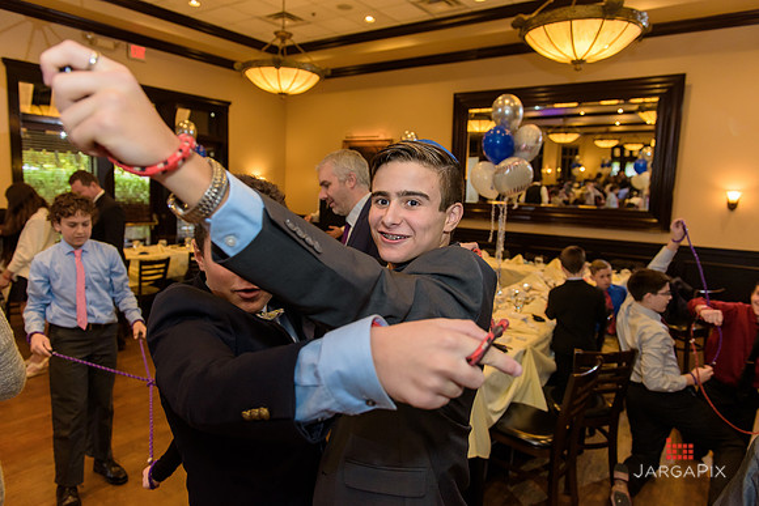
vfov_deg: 53.2
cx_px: 380
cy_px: 253
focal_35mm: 24
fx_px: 506
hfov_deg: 73.7
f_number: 3.2
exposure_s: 1/125
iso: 1250
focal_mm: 24
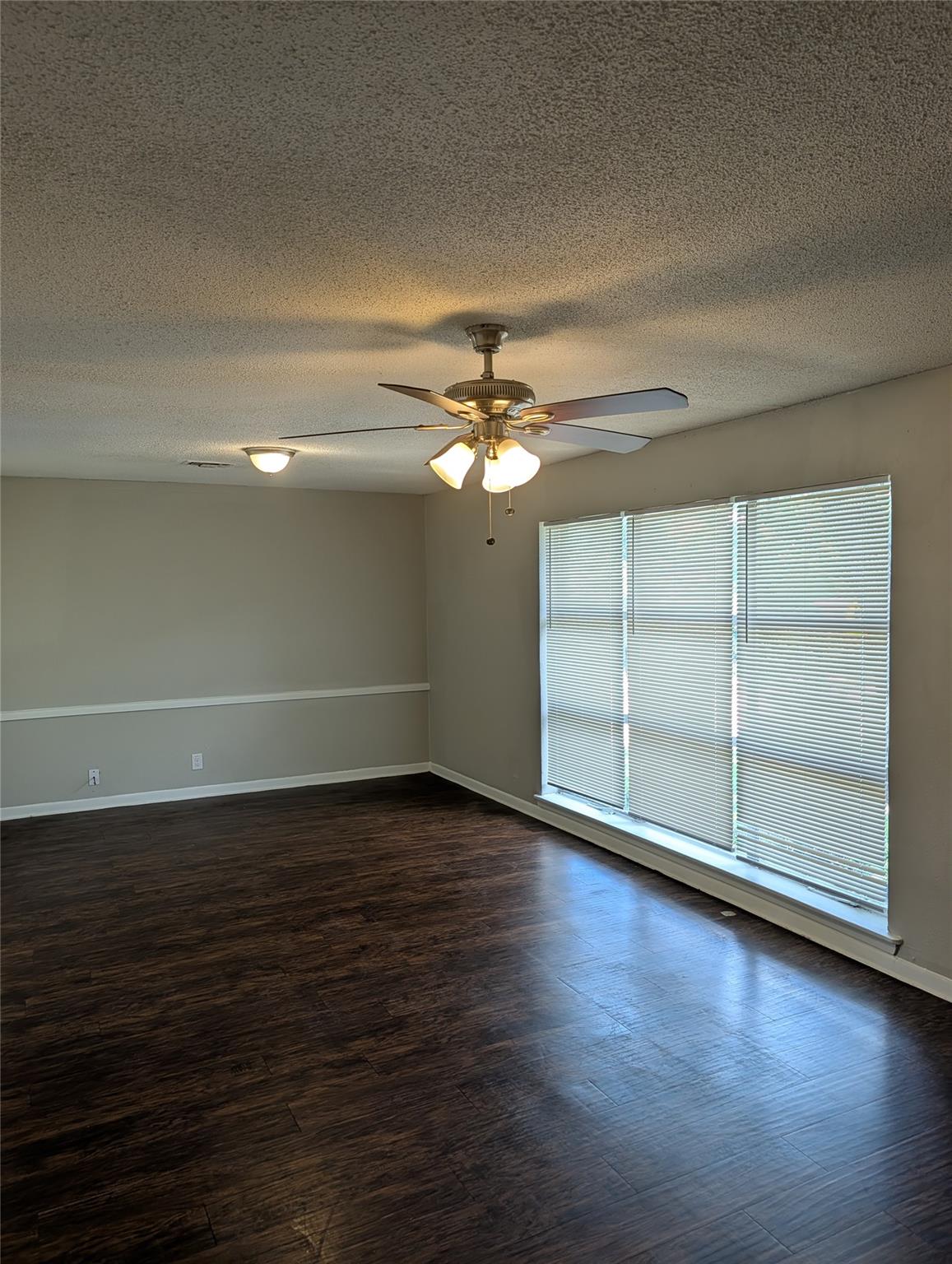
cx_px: 476
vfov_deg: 71.5
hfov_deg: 56.9
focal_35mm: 24
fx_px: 878
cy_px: 632
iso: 70
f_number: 1.68
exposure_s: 1/120
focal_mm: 6.9
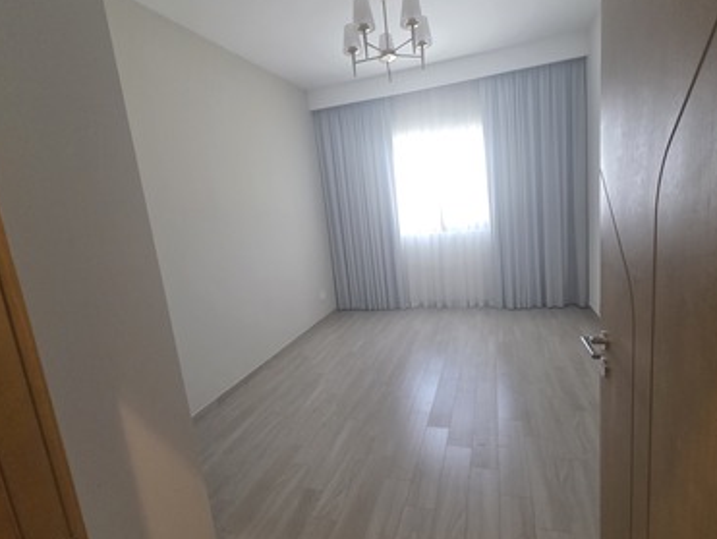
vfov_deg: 78.1
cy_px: 256
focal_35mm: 16
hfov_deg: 94.3
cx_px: 384
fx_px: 332
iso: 250
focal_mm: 2.2
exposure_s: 1/50
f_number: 1.9
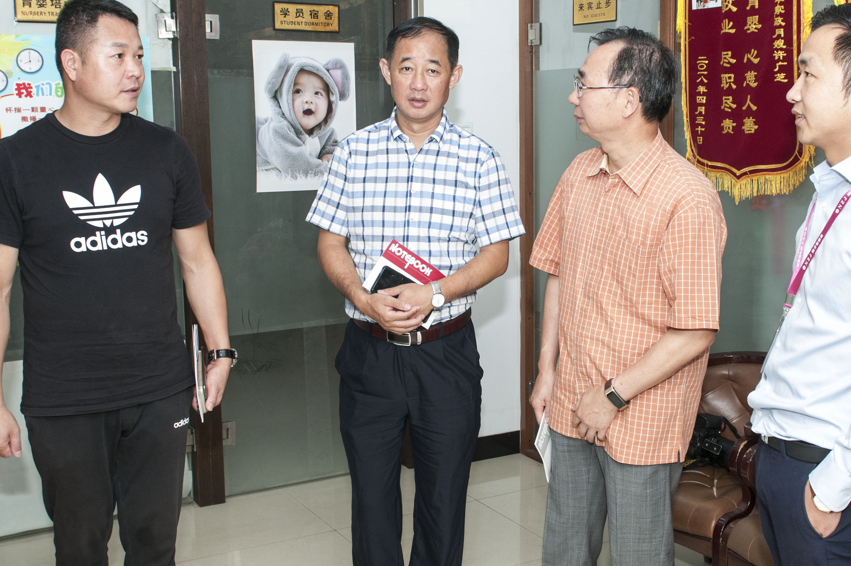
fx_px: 1062
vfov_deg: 29.8
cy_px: 254
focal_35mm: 45
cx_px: 456
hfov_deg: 43.6
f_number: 5.6
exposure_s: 1/60
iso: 800
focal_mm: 24
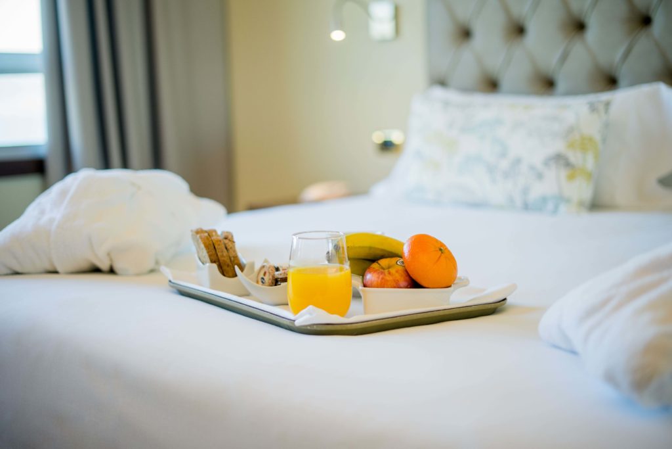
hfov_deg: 39.6
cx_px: 336
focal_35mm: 50
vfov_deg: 27.0
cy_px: 224
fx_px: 933
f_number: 1.8
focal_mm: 50
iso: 250
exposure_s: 1/125
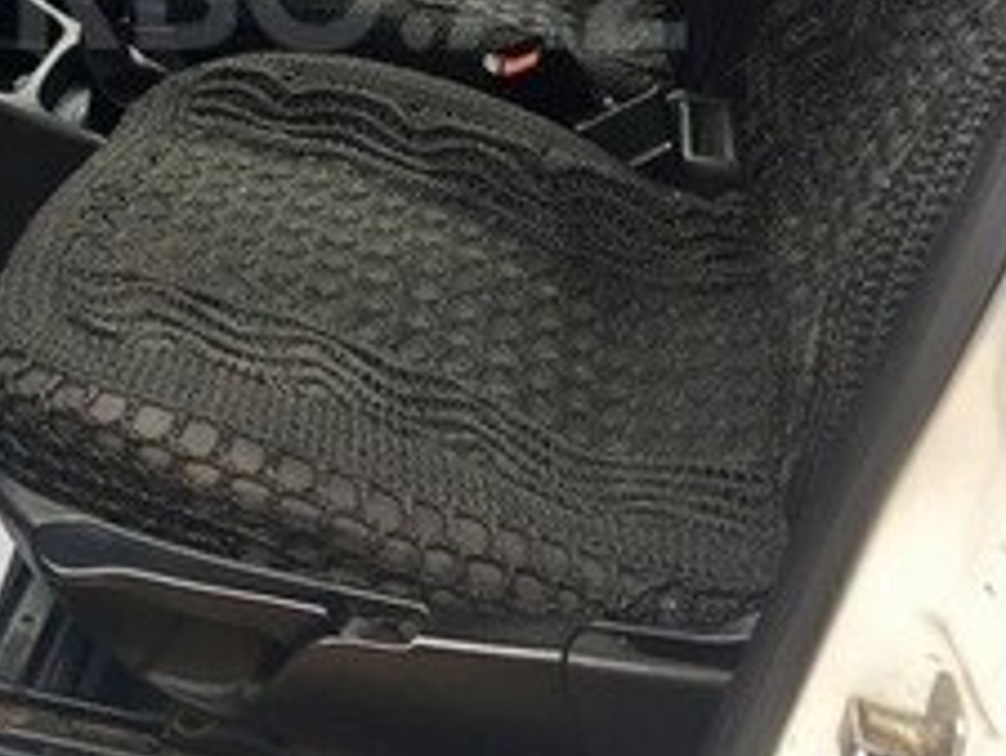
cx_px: 228
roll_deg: -2.8
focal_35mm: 64
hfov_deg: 29.7
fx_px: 1861
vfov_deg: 22.0
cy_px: -18
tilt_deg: -21.8
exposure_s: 1/100
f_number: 2.2
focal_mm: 4.15
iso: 40
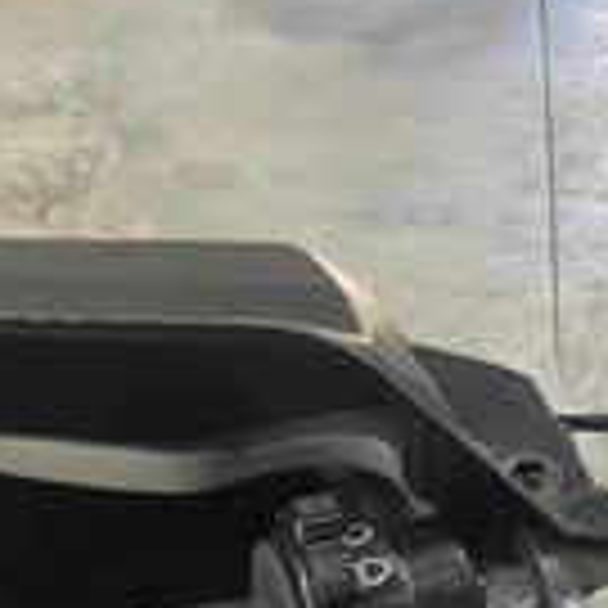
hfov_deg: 22.7
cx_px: 378
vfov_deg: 22.3
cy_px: 540
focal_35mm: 76
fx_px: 1510
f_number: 1.8
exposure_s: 1/60
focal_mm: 3
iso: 125
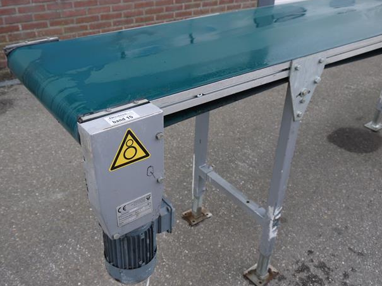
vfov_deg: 39.7
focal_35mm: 36
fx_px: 397
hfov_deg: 51.4
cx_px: 192
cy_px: 148
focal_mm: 17
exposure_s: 1/160
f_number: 5
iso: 100
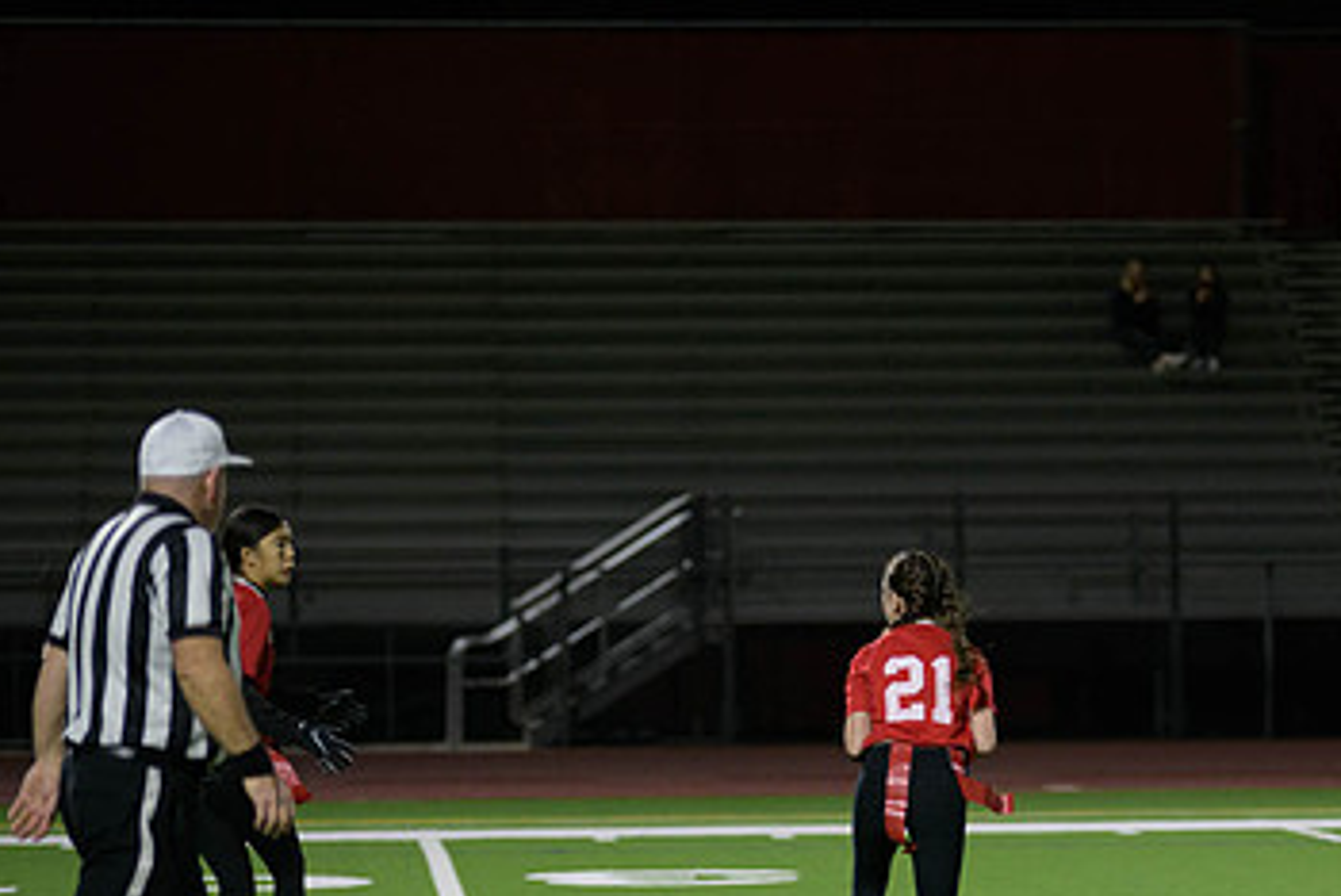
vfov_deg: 5.7
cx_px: 1050
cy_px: 737
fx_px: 8947
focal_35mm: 240
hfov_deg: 8.6
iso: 2200
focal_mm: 145
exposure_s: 1/640
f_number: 2.8
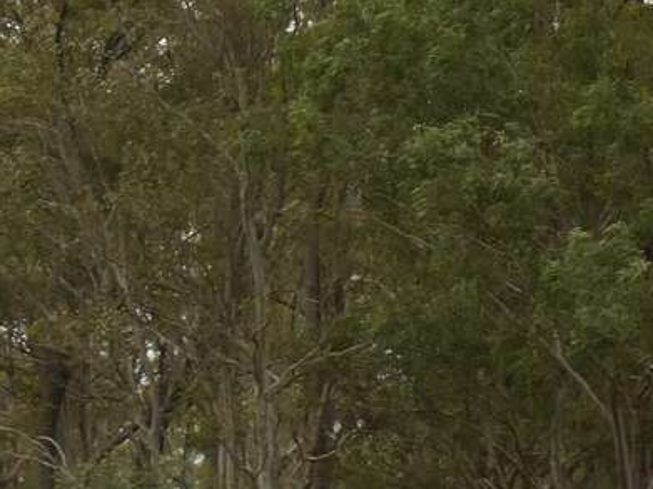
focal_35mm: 319
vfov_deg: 4.6
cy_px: 531
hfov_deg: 6.0
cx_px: -777
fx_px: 6016
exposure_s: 1/160
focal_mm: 11.7
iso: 80
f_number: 4.4
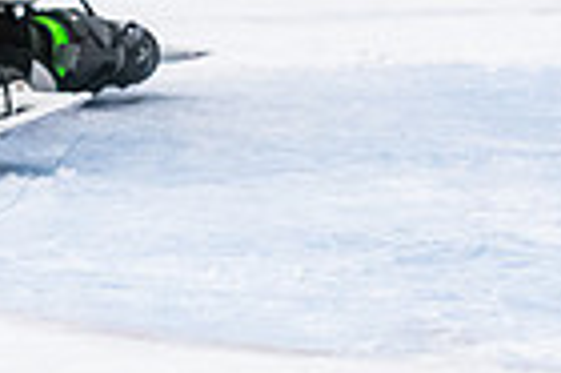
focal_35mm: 735
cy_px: -379
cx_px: -230
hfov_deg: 2.8
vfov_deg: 1.9
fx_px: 11440
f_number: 2.8
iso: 3200
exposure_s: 1/640
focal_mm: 122
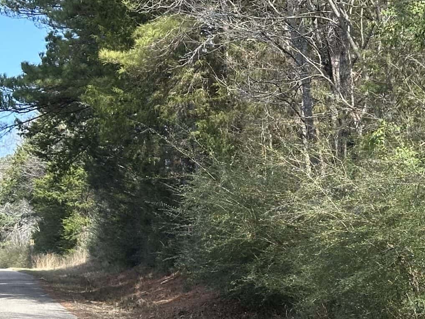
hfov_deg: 15.7
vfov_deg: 12.2
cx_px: 495
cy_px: 199
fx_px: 1486
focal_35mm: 121
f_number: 1.78
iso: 64
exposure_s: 1/773
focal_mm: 6.86
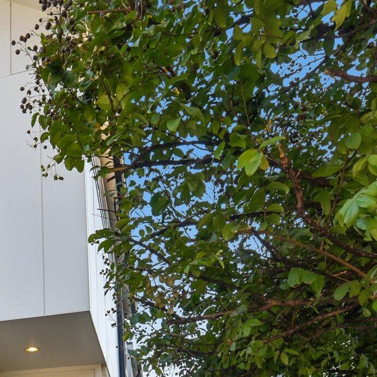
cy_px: 283
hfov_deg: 32.1
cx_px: -124
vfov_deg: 42.5
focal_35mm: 38
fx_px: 468
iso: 400
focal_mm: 15
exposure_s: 1/200
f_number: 8
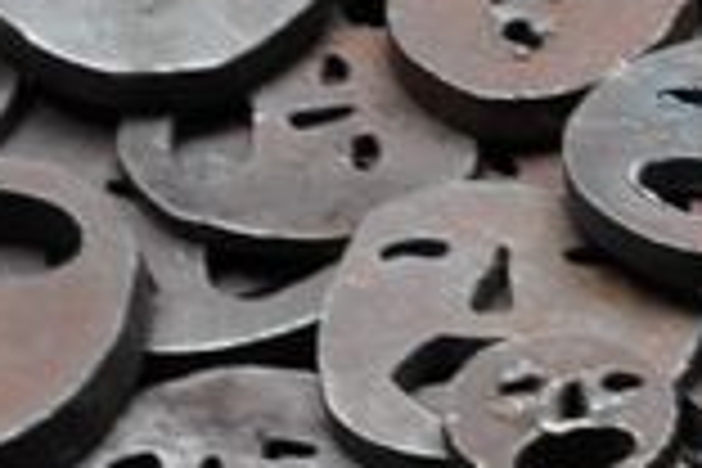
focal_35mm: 177
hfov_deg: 9.7
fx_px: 3451
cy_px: 18
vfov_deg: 7.7
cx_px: 1917
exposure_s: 1/5
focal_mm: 18
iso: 800
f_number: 5
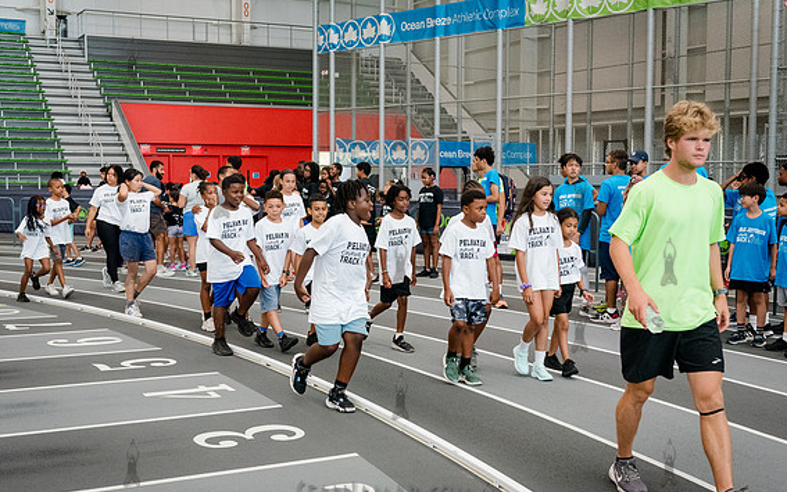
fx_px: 1009
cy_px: 261
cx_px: 400
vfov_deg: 27.4
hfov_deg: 42.6
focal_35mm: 47
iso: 6400
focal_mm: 42
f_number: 4
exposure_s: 1/1000
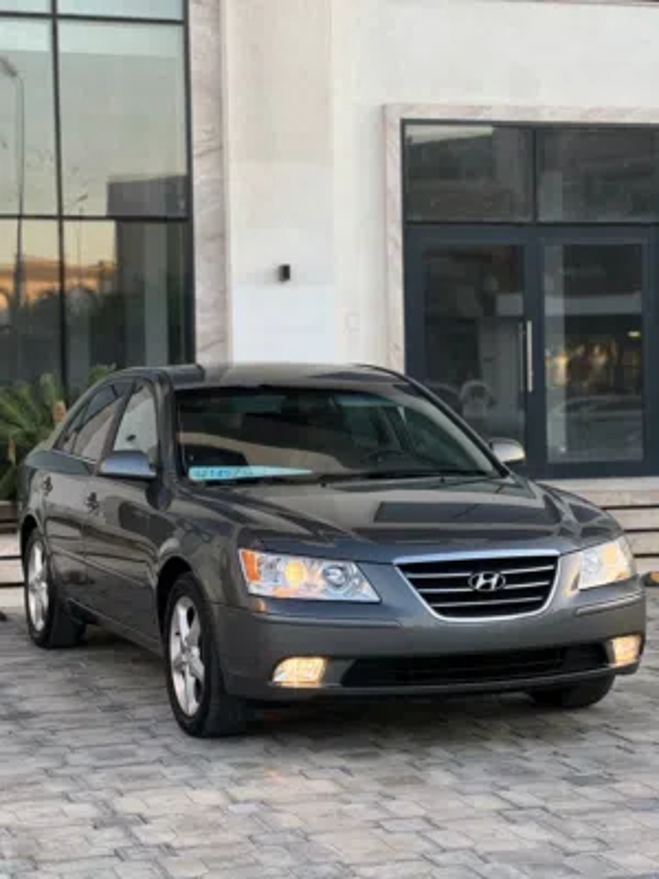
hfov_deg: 19.1
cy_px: 440
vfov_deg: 25.3
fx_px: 1955
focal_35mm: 77
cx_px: 330
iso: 80
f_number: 2.8
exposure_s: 1/121
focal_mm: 9
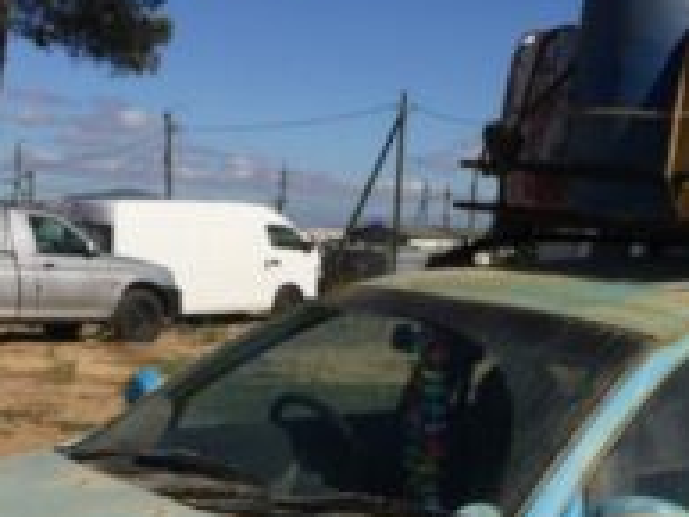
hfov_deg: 26.0
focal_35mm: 75
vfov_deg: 18.7
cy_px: 611
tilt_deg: -14.9
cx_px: 375
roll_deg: -1.9
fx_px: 1494
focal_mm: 4.15
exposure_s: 1/4405
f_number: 2.2
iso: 32
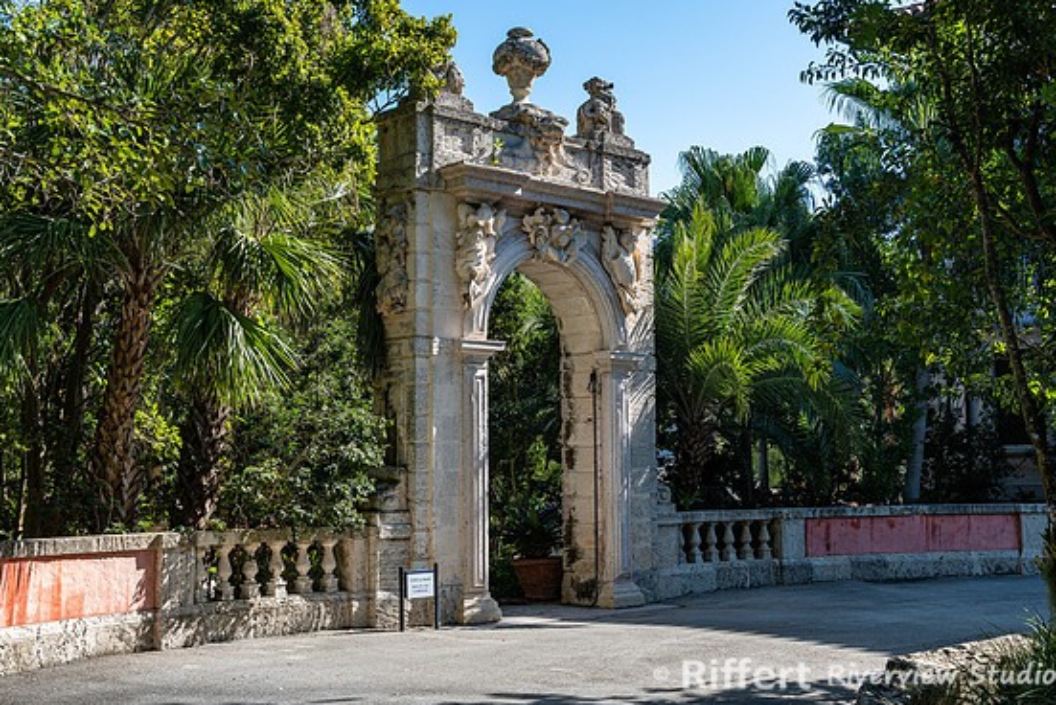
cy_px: 338
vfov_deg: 28.7
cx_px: 525
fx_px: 1379
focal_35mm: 47
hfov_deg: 41.9
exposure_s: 1/160
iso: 220
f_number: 10
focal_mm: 42
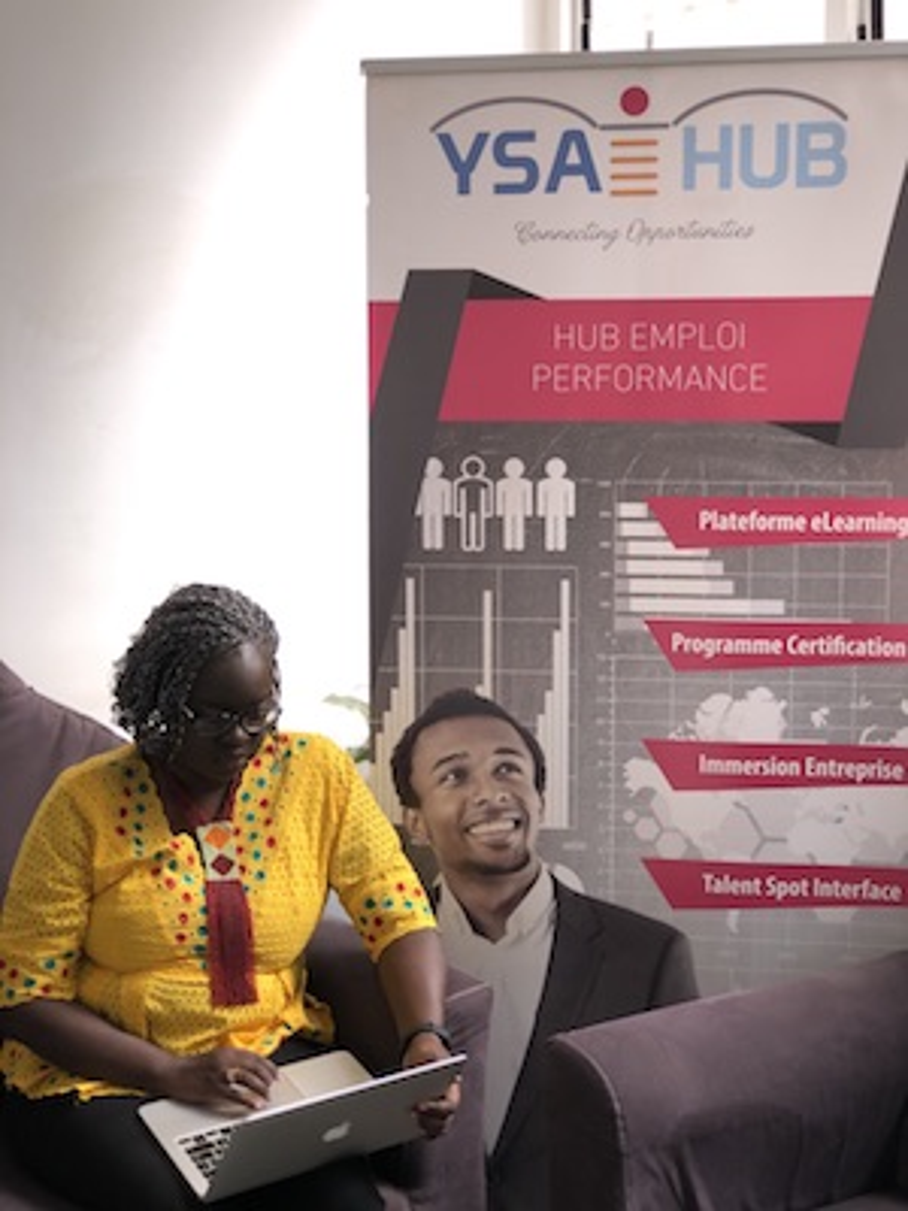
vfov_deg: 33.8
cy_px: 606
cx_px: 454
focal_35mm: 57
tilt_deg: -8.7
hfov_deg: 25.7
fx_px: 1994
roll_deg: +0.3
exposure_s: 1/191
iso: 32
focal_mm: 6.6
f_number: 2.8
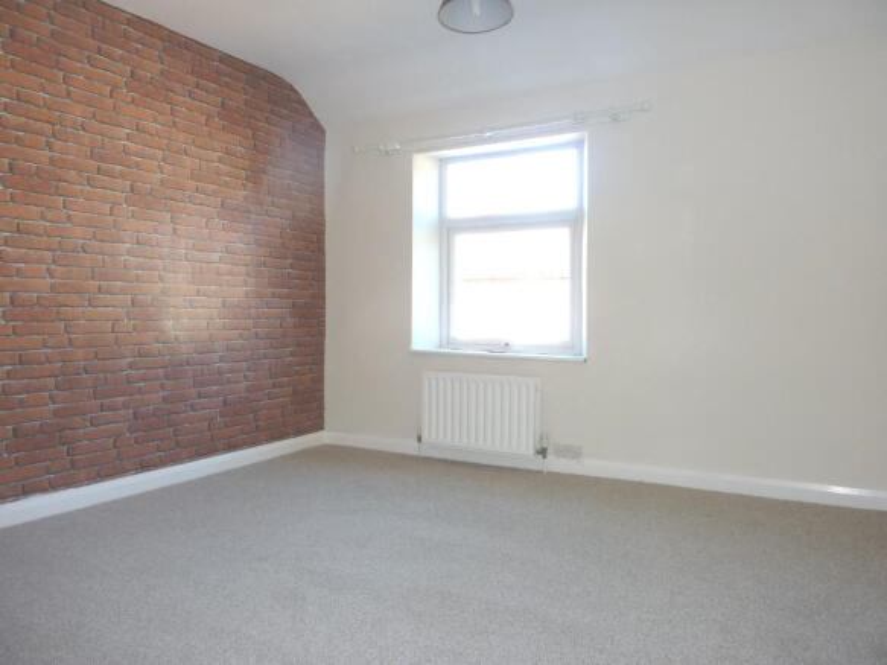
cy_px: 332
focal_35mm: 25
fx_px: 640
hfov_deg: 69.4
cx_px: 444
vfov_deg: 54.9
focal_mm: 4.1
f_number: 3.3
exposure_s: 1/30
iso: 100
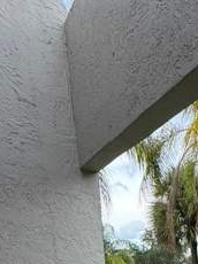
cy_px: 331
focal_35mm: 39
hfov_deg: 34.3
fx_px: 298
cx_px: 185
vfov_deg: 35.4
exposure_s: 1/232
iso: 50
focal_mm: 2.22
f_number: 2.2
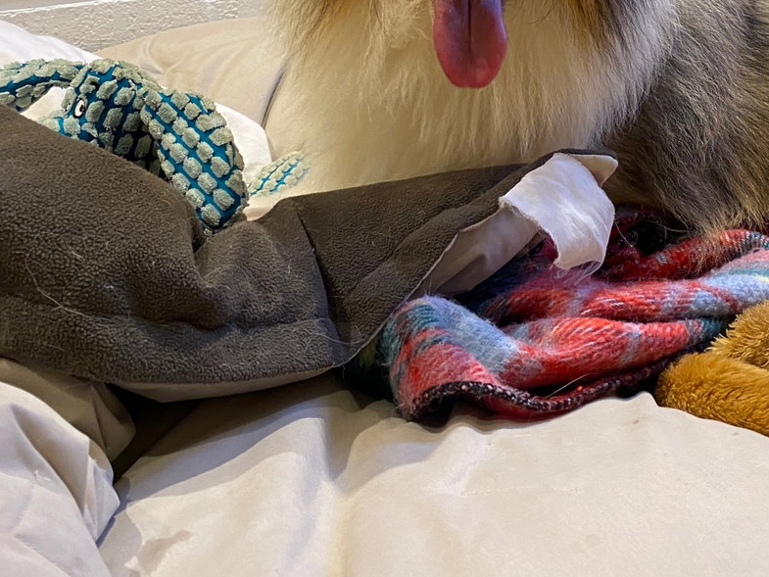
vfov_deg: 26.3
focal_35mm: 53
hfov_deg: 35.1
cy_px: 18
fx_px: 1178
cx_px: 610
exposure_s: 1/60
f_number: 1.8
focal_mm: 4.25
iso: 160
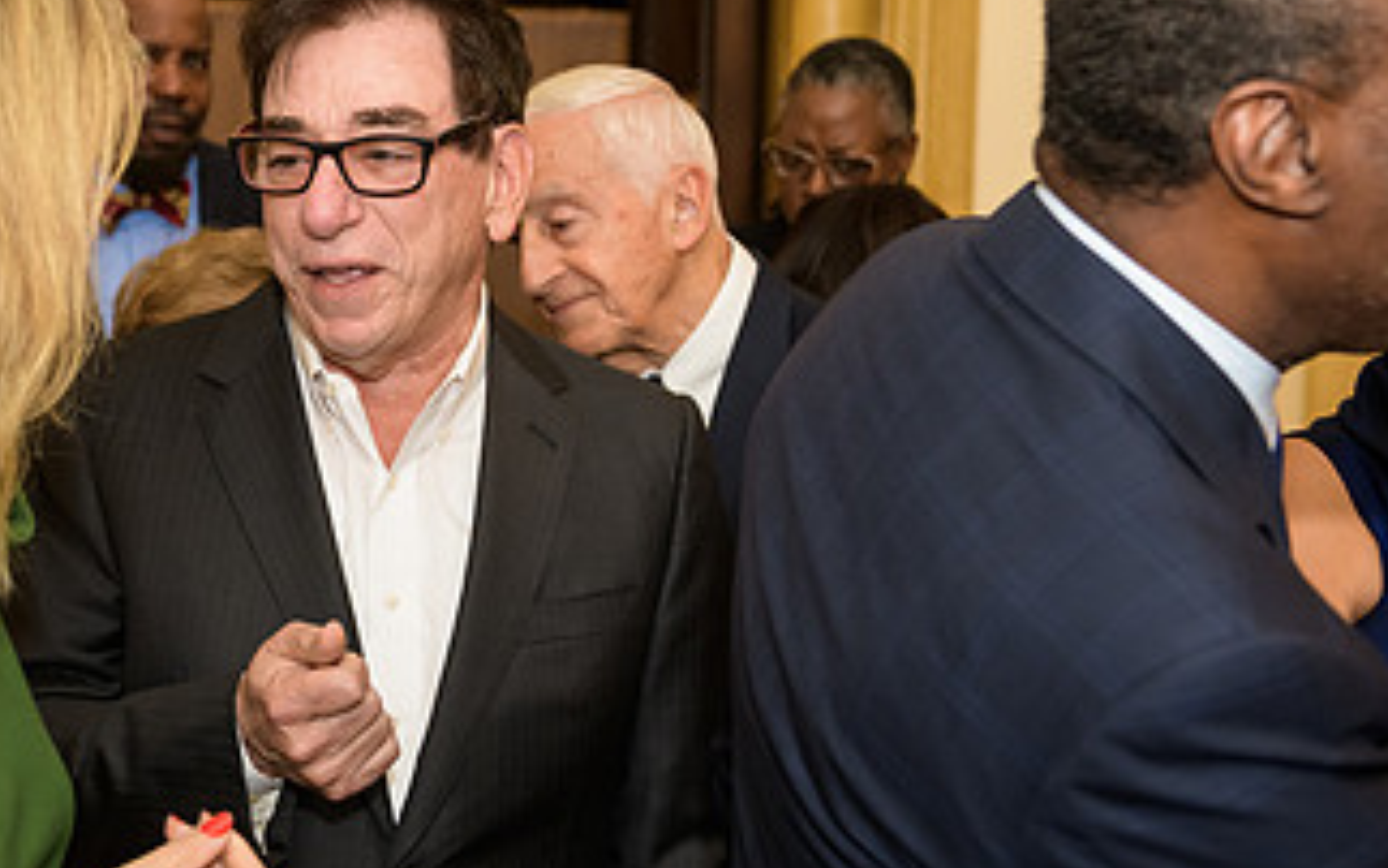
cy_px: 281
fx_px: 2497
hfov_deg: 30.6
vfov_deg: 19.7
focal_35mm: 66
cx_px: 370
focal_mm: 36
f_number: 3.2
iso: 1000
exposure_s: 1/125
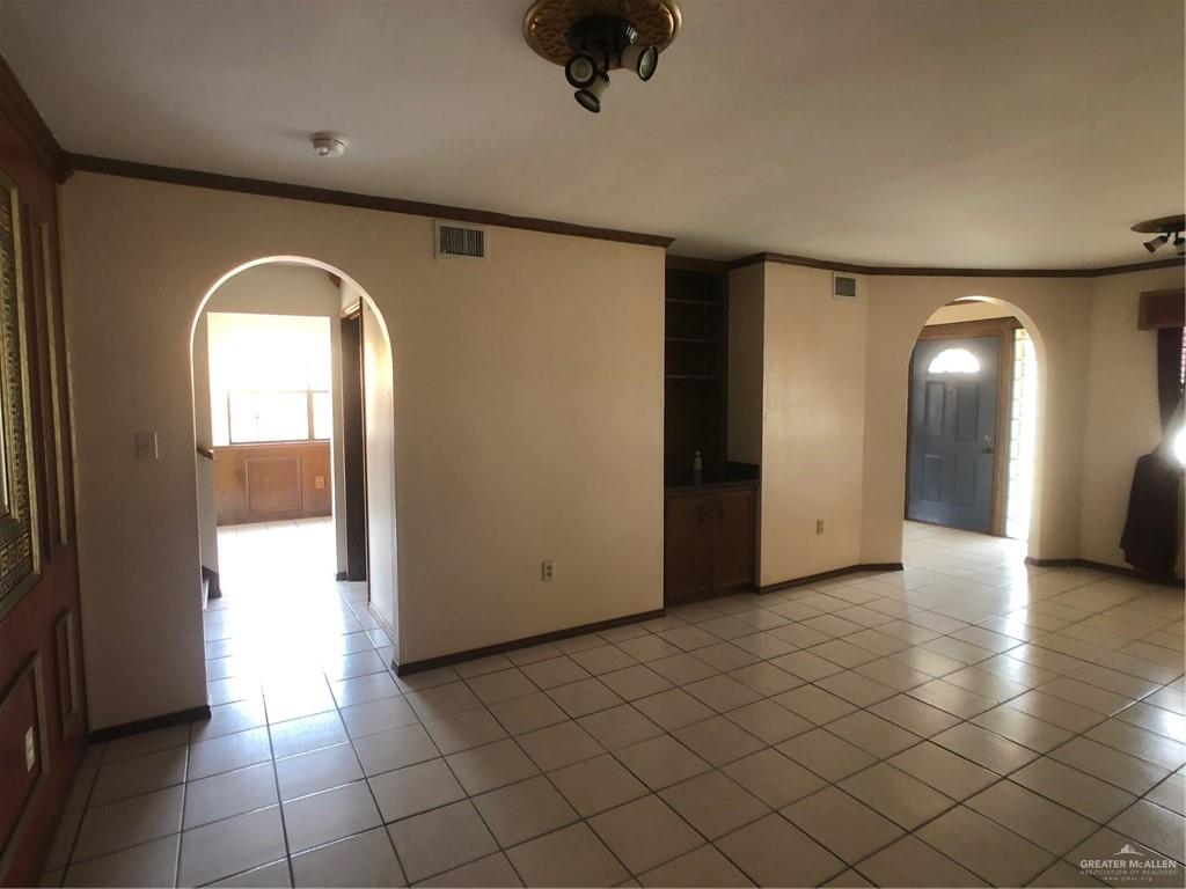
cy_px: 444
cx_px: 593
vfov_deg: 49.7
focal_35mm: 28
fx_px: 959
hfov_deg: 63.4
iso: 50
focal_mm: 4
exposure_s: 1/15
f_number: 1.8
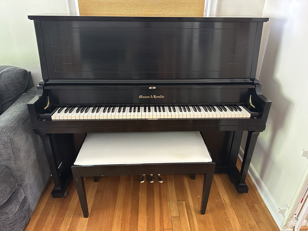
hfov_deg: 71.6
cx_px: 154
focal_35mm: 24
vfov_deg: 56.8
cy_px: 116
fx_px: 214
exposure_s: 1/40
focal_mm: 6.86
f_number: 1.78
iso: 640
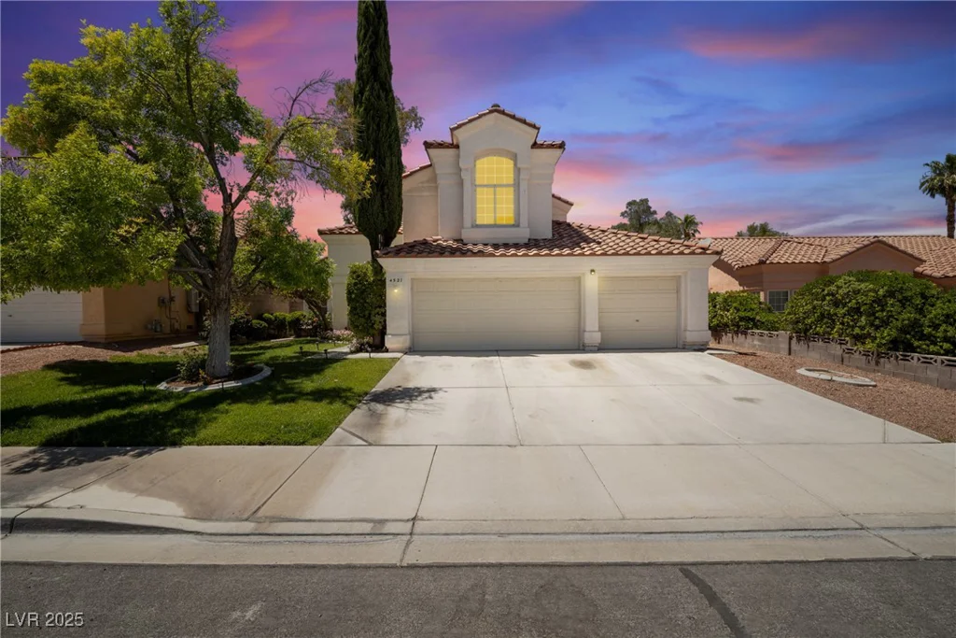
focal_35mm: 14
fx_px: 372
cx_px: 478
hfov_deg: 104.2
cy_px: 319
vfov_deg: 81.2
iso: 100
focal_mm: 14
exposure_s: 1/400
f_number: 9
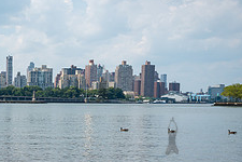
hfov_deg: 28.7
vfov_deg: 21.6
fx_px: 417
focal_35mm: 62
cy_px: 136
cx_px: -37
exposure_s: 1/500
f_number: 7.1
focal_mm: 24
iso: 100
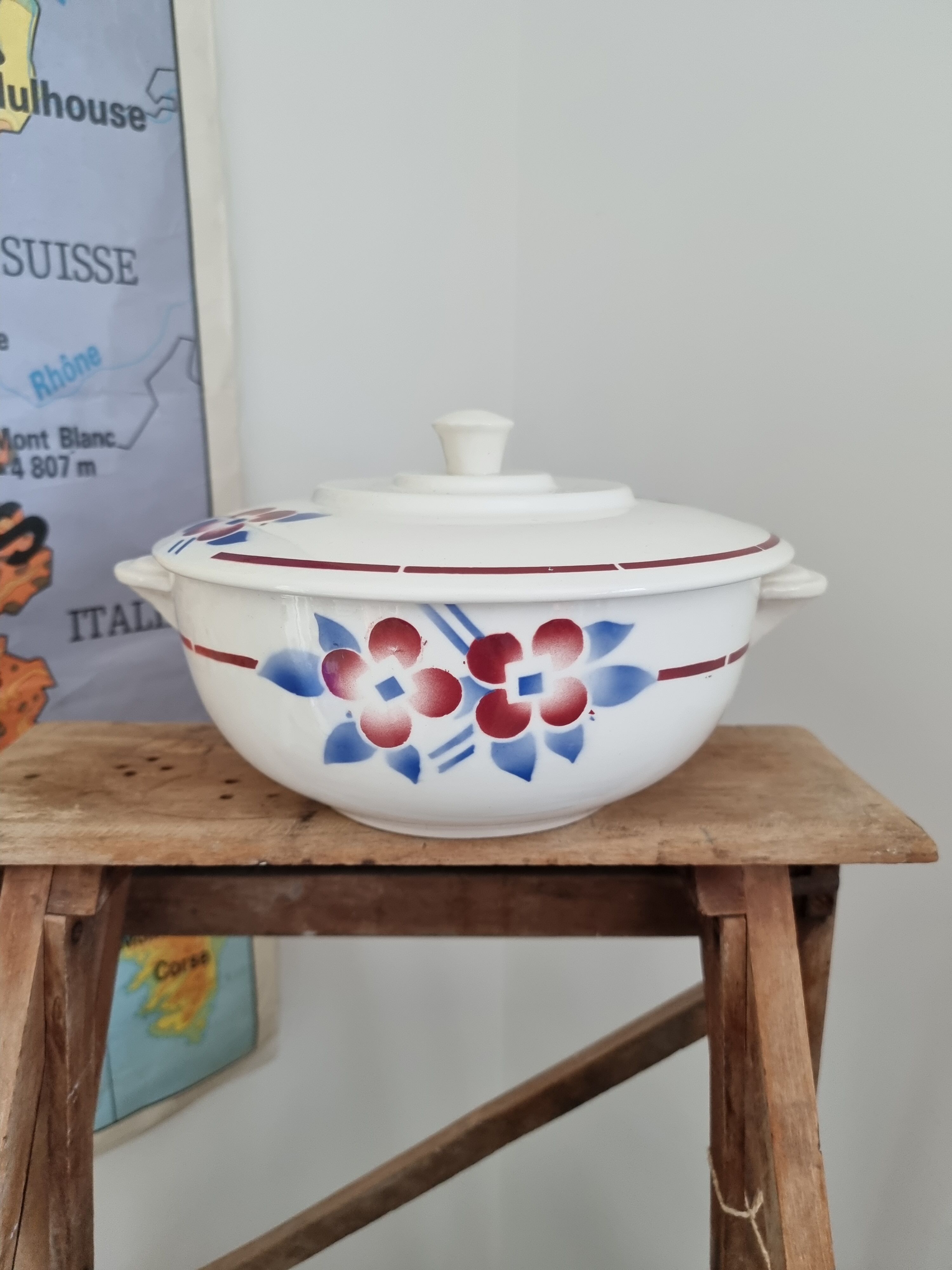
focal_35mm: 24
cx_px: 476
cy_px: 635
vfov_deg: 71.6
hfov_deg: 56.8
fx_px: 880
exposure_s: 1/100
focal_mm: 6.7
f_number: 1.8
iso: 250
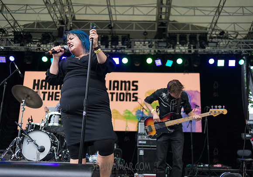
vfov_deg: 36.4
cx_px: 139
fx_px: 270
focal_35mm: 38
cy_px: 92
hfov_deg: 50.1
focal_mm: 35
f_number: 2
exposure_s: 1/1250
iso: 200
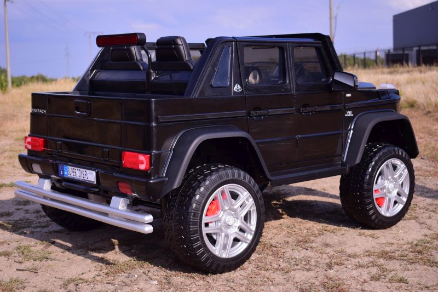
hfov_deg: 35.1
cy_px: 146
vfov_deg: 23.8
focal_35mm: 57
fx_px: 693
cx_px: 219
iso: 500
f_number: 4.8
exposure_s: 1/3200
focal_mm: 38
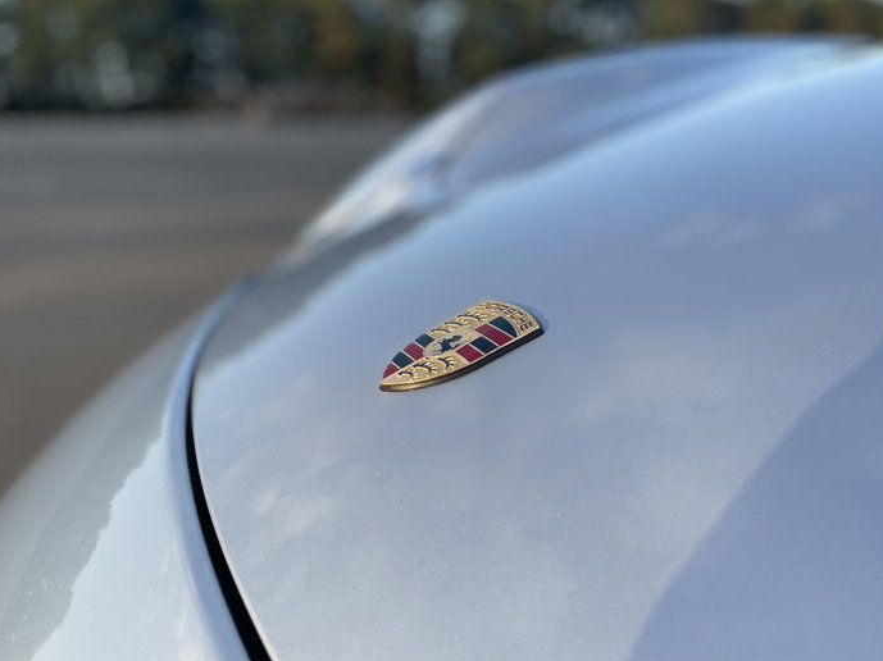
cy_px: 356
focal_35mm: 29
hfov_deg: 61.7
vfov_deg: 48.1
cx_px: 424
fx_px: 739
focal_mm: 4.2
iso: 50
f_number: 1.6
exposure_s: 1/1261
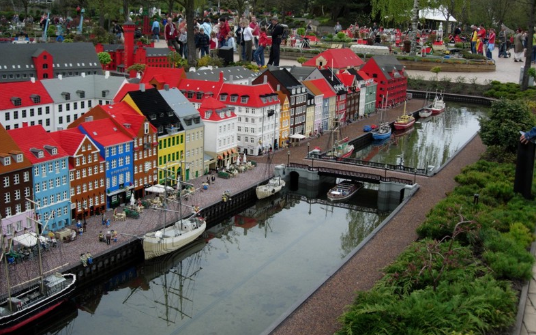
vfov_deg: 31.2
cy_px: 160
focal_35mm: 41
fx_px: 599
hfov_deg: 48.2
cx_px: 269
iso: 64
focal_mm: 7.8
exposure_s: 1/683
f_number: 2.8
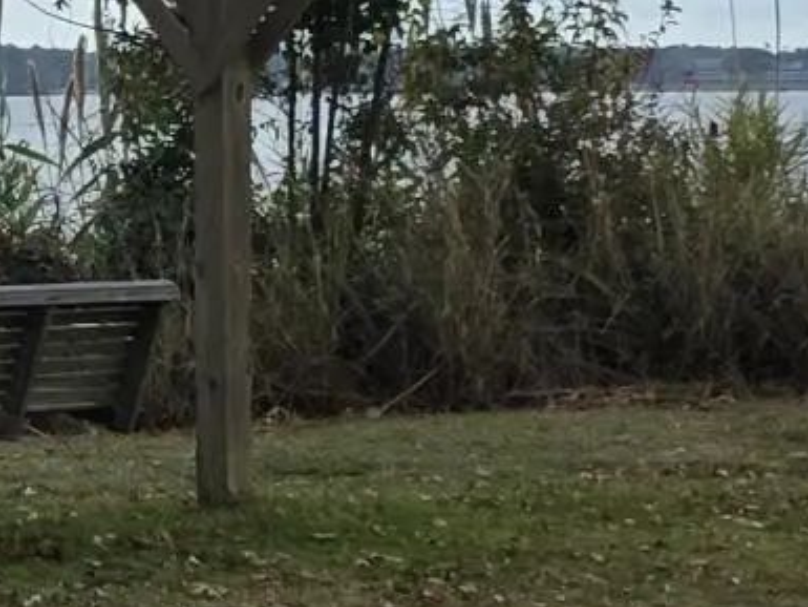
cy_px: 8
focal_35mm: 179
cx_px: -888
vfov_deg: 8.3
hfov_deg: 10.1
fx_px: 4179
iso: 80
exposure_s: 1/3185
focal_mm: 6.3
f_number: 1.7
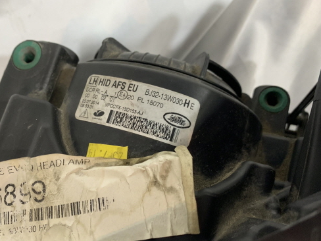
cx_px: 132
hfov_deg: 56.5
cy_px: 135
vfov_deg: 44.1
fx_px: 297
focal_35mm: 32
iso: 200
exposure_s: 1/60
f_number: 1.8
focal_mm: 4.25
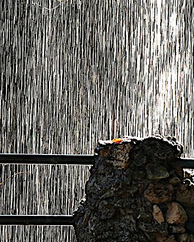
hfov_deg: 6.4
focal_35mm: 243
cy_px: 58
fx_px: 1744
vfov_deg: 7.9
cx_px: 40
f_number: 8
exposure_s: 1/50
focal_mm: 48
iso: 200
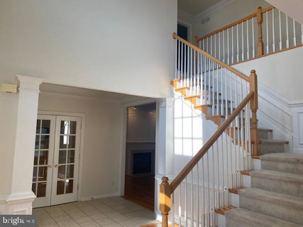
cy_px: 114
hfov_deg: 67.3
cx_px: 152
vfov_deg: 53.0
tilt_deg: +5.8
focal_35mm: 26
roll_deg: -1.1
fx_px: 228
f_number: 1.8
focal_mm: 4.25
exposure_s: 1/391
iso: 32
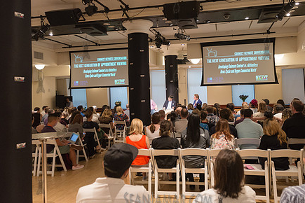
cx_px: 176
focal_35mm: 32
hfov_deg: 58.4
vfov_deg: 40.9
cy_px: 81
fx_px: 271
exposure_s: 1/160
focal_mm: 24
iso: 2500
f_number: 4
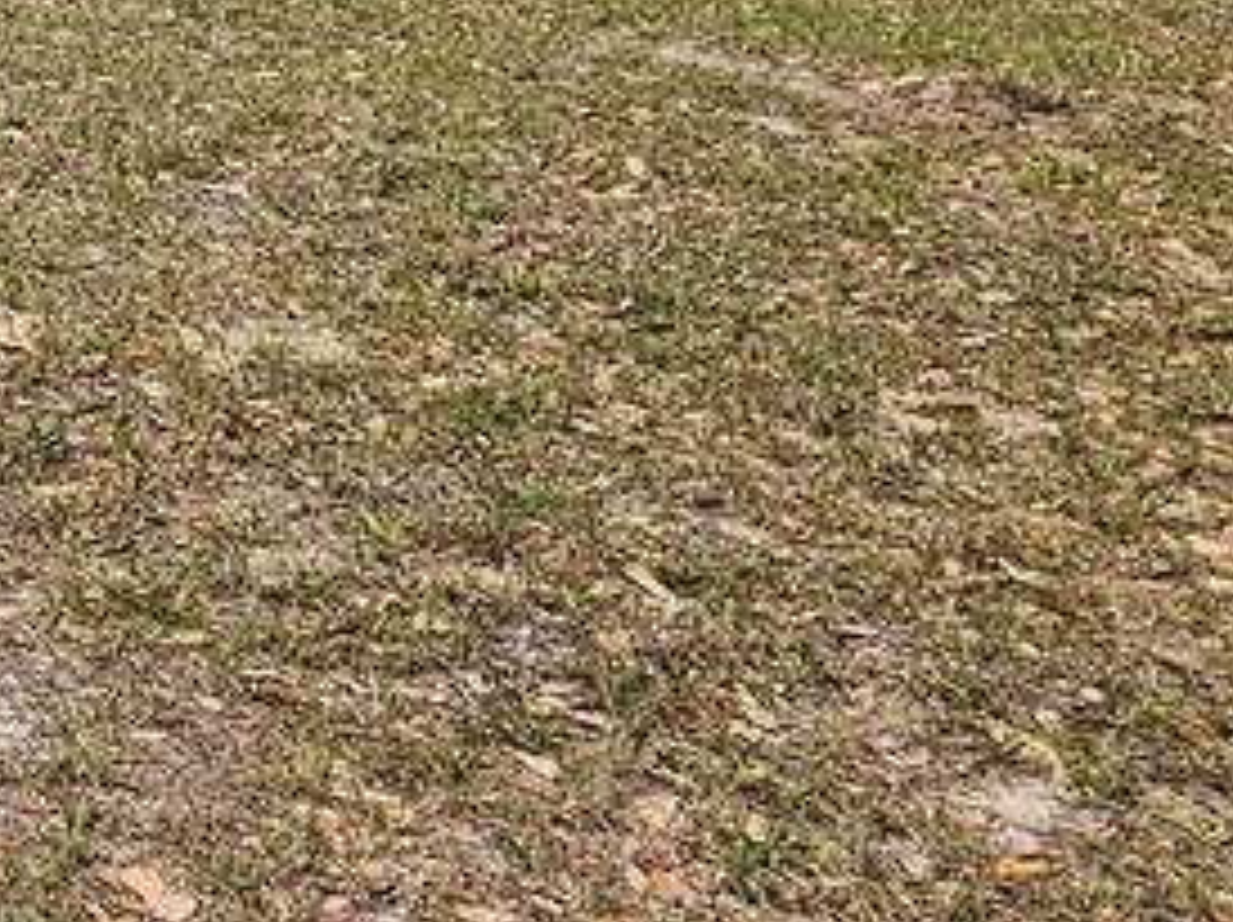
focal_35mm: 76
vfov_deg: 19.0
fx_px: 2705
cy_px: 63
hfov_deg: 17.6
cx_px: -1278
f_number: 2.2
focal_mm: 2.2
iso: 50
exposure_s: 1/2737
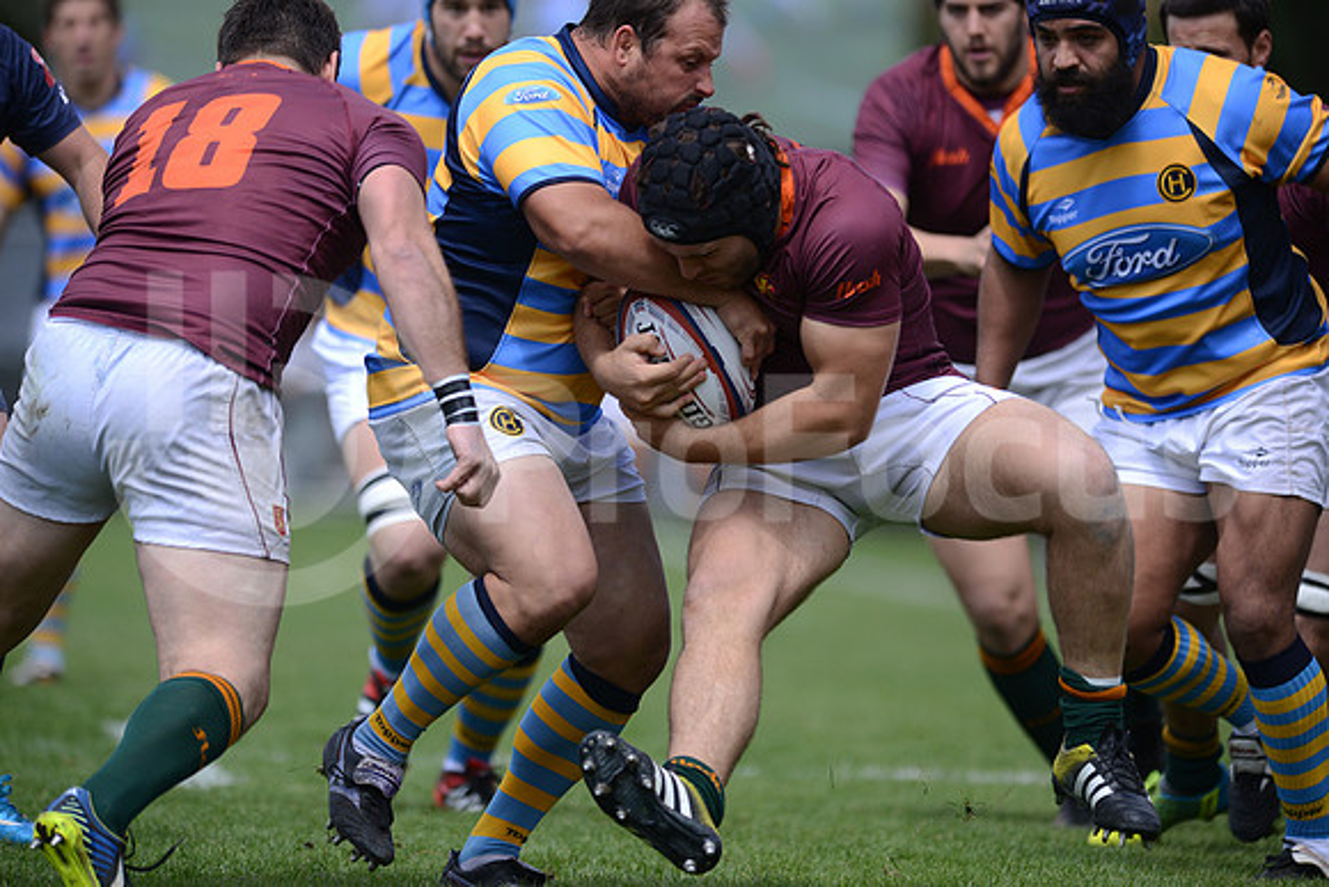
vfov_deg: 3.3
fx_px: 15508
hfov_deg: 4.9
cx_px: 664
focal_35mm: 420
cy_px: 444
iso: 400
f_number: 4
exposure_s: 1/2000
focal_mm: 420
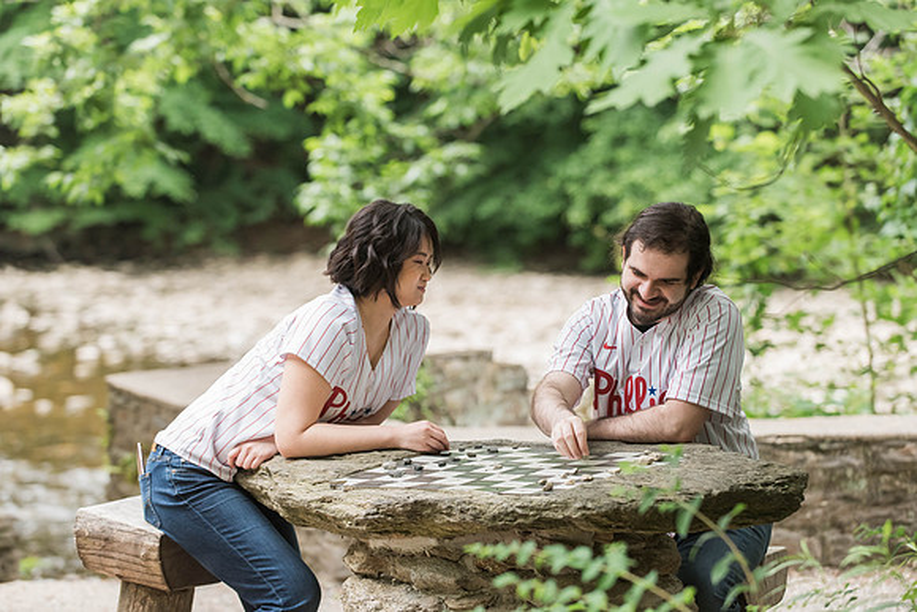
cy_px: 304
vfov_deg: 11.4
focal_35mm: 120
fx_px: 3060
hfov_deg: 17.0
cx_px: 460
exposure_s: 1/320
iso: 2000
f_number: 3.5
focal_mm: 116
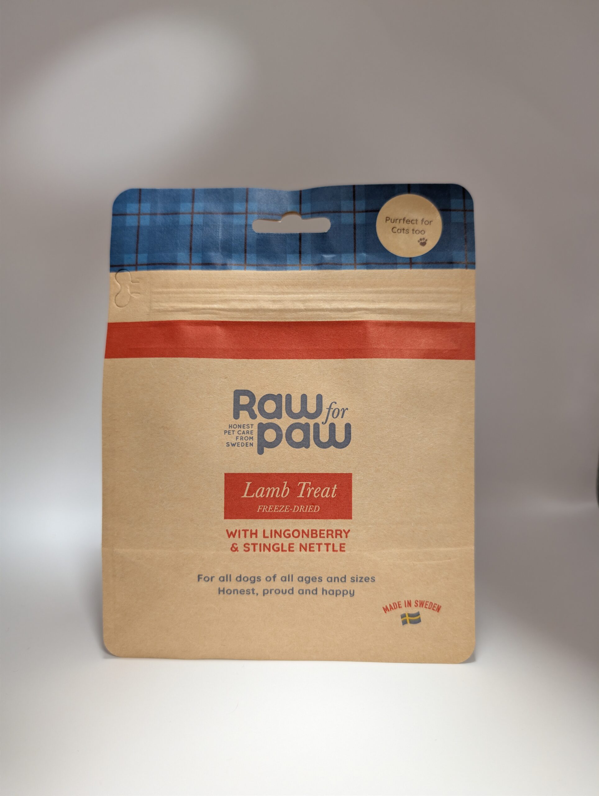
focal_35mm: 24
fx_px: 552
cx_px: 300
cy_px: 398
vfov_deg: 71.5
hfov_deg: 56.9
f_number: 1.68
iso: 129
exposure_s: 1/30
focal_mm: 6.9
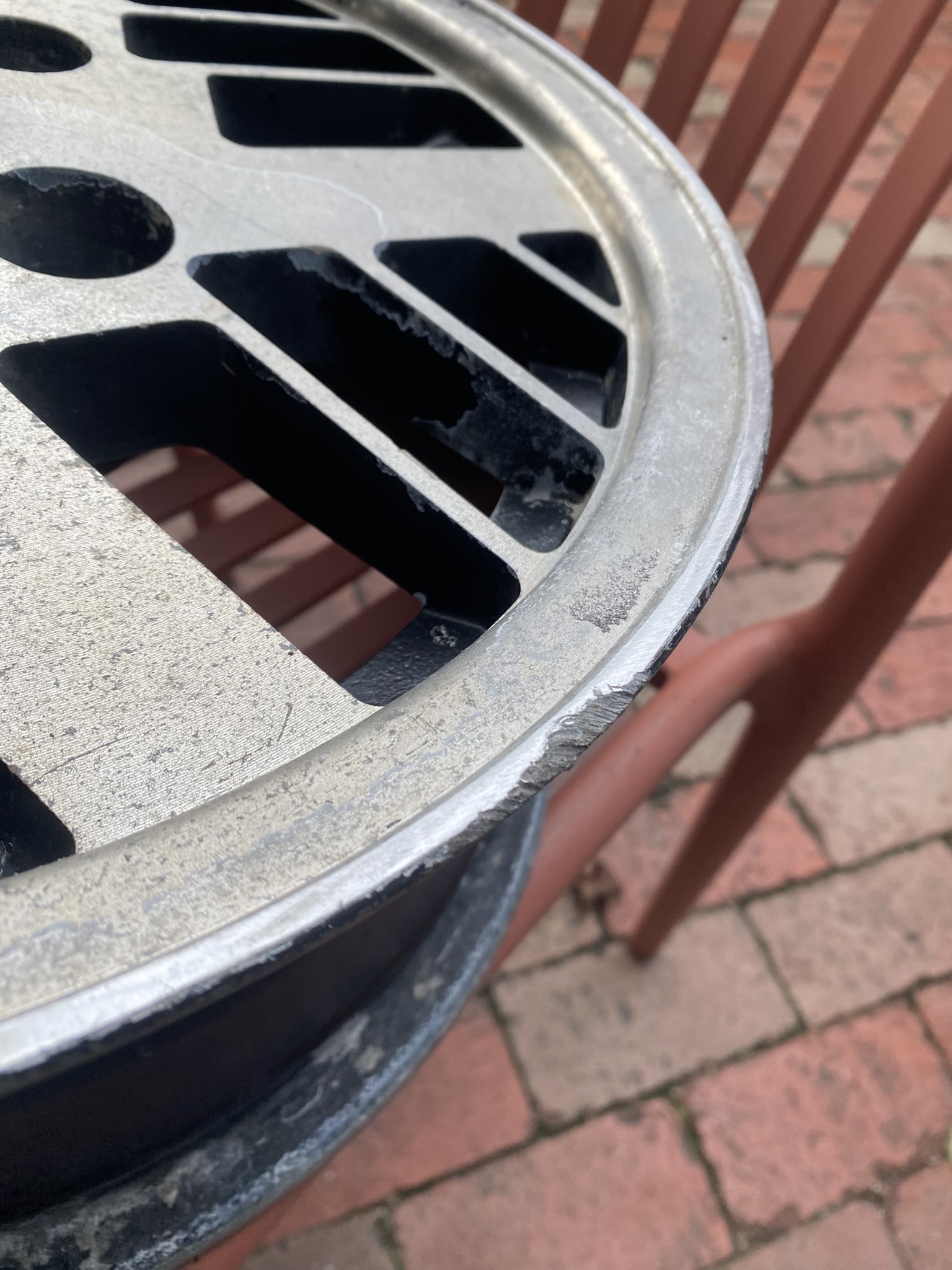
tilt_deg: -53.5
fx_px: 917
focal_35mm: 25
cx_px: 476
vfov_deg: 69.4
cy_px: 635
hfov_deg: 54.9
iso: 32
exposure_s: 1/919
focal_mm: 4.25
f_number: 1.8
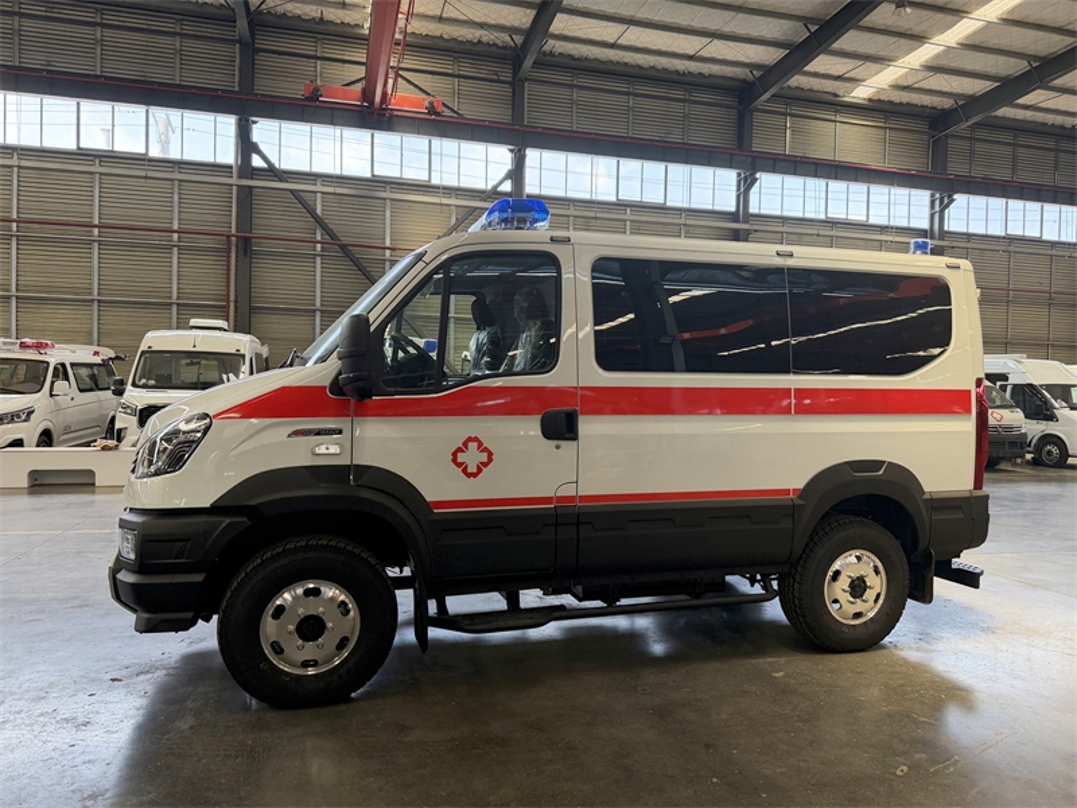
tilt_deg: -1.5
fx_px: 747
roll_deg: -1.1
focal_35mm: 24
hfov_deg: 71.6
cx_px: 538
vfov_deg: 56.8
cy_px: 404
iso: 200
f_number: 1.78
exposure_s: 1/186
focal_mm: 6.76
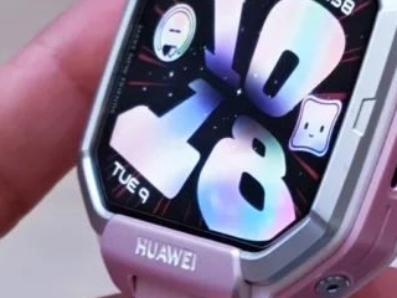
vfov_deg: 8.2
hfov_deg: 11.1
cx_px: 246
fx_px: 2041
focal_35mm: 178
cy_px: 377
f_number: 1.6
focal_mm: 5.4
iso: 200
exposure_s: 1/60
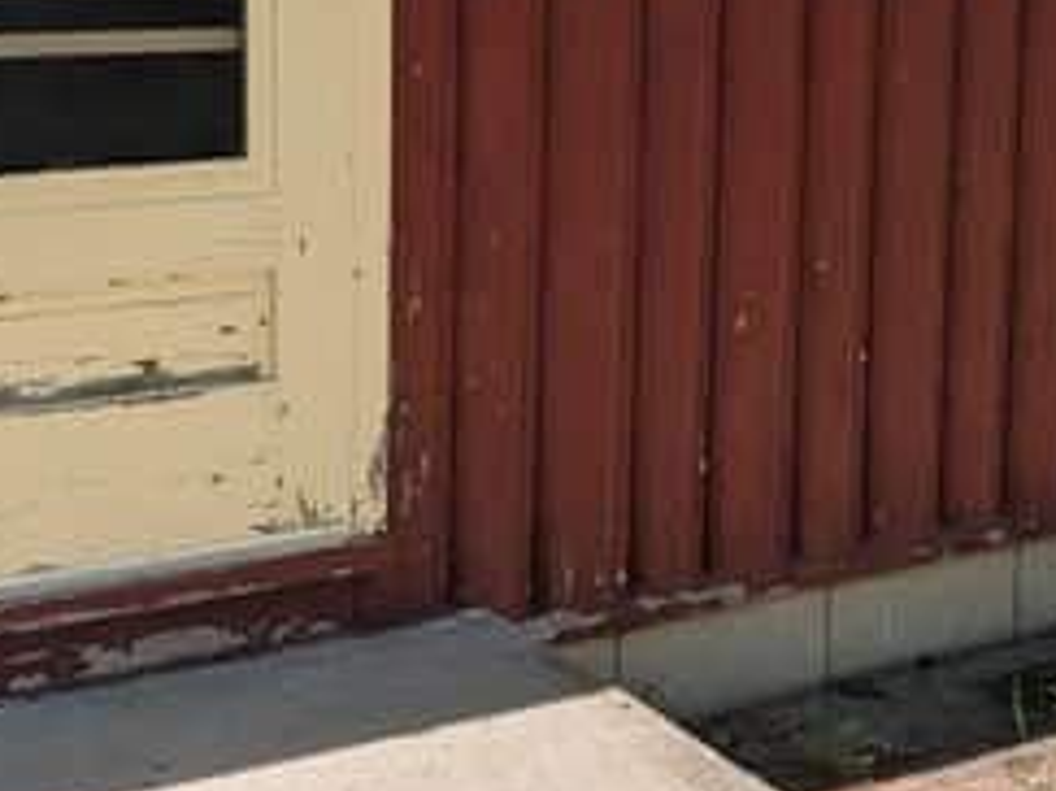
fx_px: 2561
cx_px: 913
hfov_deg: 22.8
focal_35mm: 84
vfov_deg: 17.4
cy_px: 152
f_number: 1.7
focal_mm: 6.9
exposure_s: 1/912
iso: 19
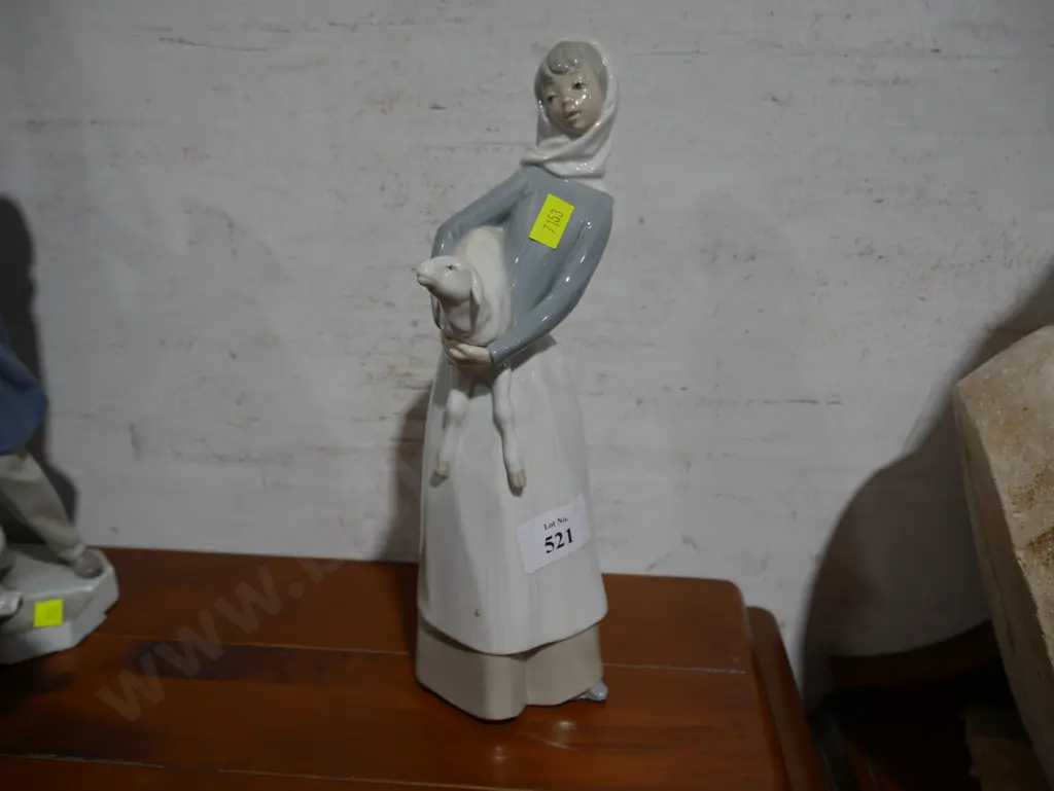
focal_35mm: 30
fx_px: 914
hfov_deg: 59.9
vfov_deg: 46.8
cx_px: 527
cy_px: 396
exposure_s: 1/80
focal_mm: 15
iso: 200
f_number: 3.6
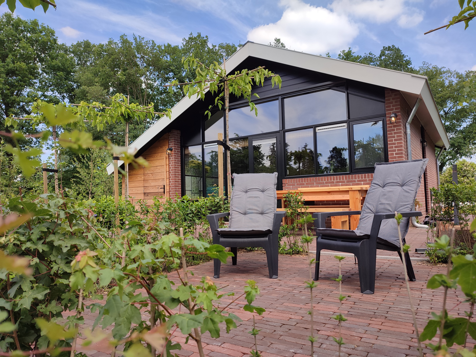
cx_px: 238
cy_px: 178
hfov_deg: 69.4
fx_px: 344
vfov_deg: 54.9
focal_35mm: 25
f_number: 1.9
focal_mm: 6.04
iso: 50
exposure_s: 1/499
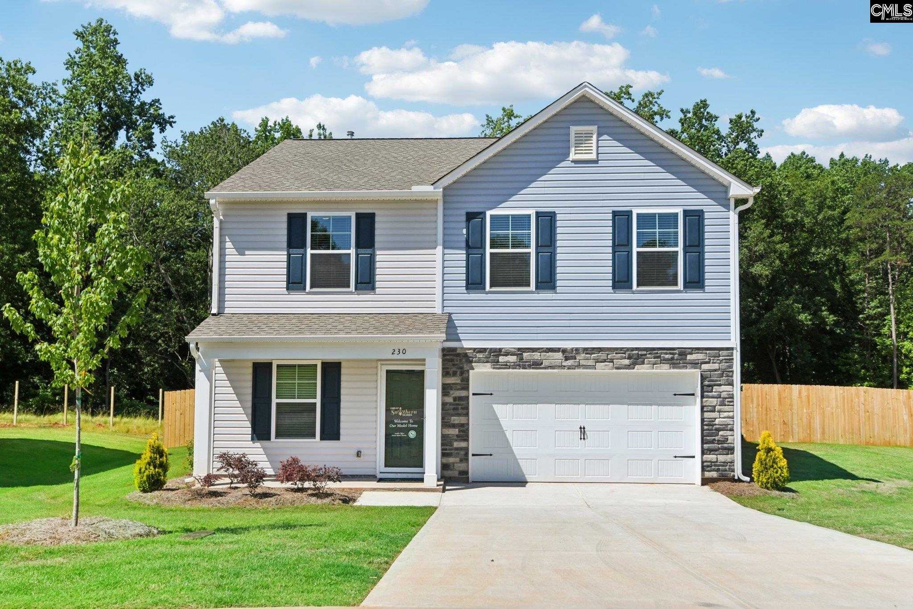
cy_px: 304
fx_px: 888
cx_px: 456
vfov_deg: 37.8
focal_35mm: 35
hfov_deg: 54.4
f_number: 8
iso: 400
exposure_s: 1/1600
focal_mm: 35
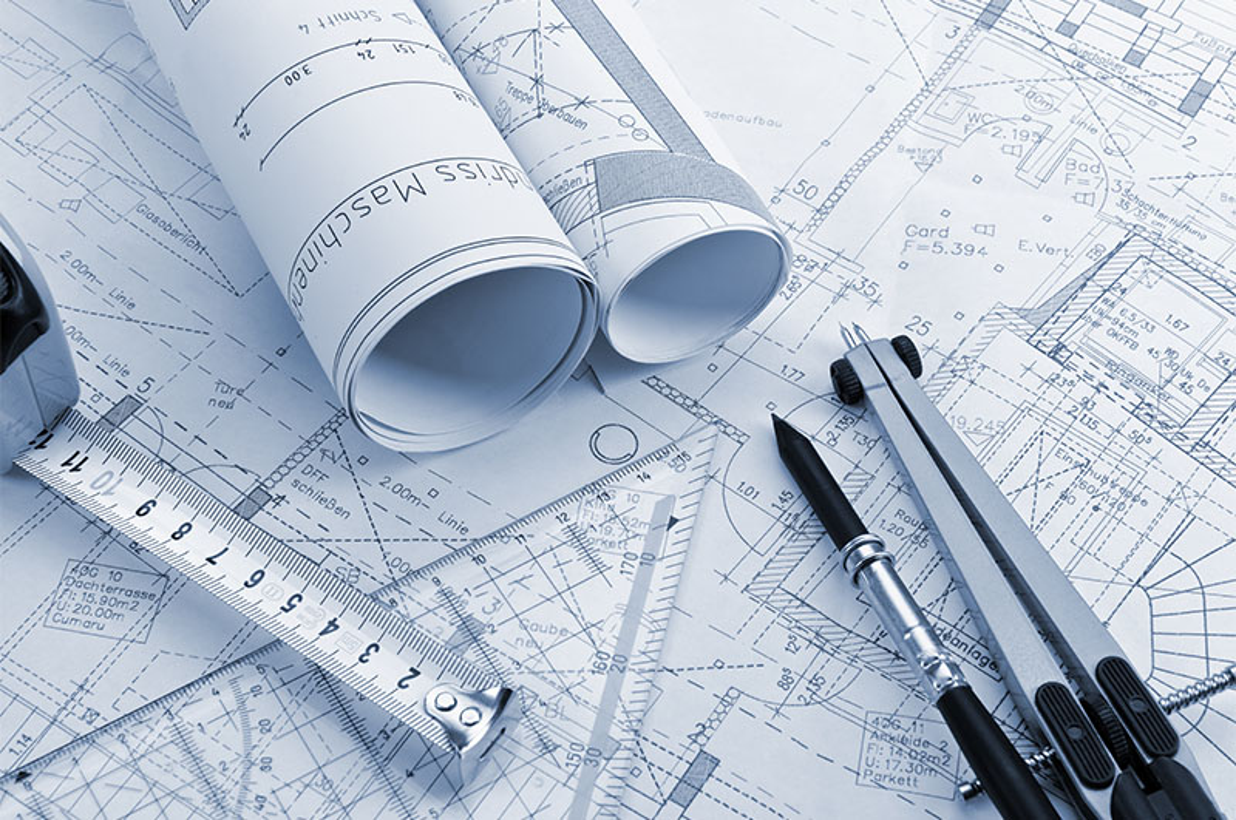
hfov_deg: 28.9
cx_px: 618
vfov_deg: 19.4
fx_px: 2400
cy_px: 410
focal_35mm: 70
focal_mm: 70
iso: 100
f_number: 22
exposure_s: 1/125
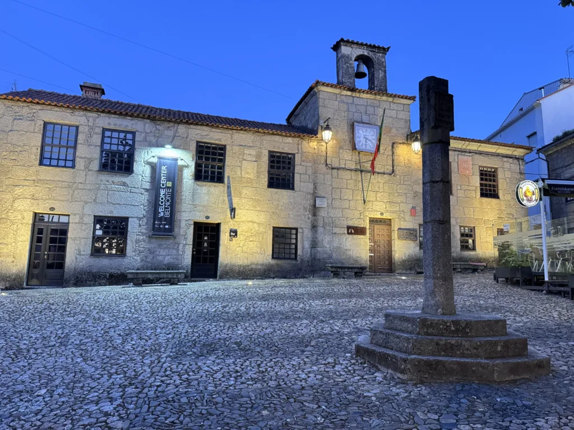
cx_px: 287
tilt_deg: +9.1
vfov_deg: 56.8
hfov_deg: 71.6
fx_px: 398
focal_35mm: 24
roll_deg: -1.5
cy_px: 215
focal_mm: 6.76
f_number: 1.78
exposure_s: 1/33
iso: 1000
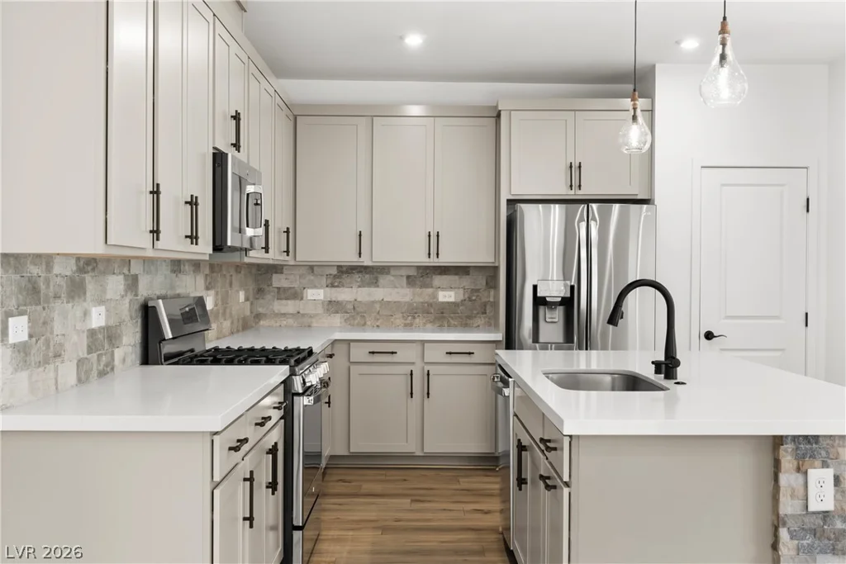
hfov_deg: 51.9
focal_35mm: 37
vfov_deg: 36.0
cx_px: 423
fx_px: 870
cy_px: 282
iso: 250
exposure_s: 1/4
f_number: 8
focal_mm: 25
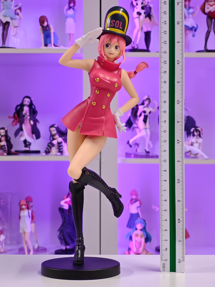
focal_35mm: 80
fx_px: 663
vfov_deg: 24.4
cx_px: 108
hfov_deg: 18.4
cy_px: 144
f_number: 2.4
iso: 800
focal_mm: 7.48
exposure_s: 1/25
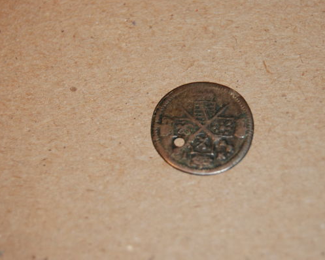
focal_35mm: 94
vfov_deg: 16.4
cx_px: 190
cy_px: 130
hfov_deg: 20.4
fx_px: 900
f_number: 5.6
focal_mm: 55
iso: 200
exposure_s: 1/60
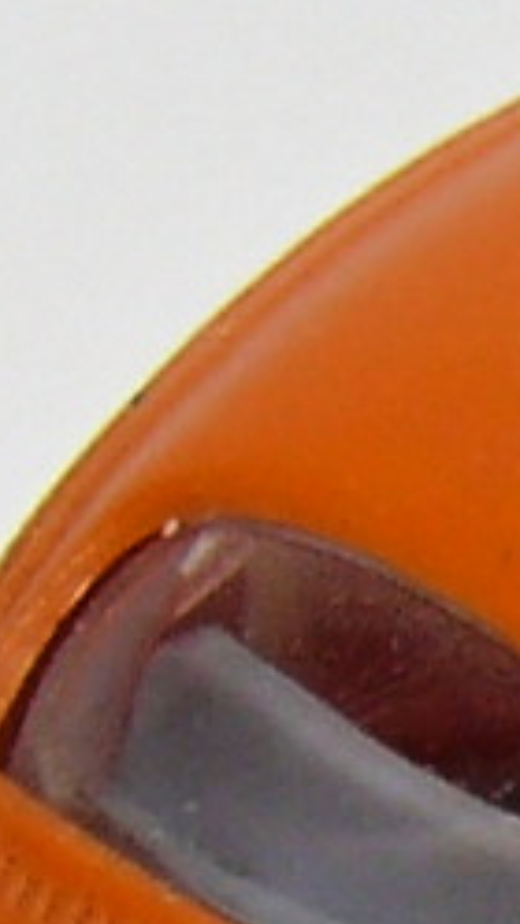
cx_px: 1378
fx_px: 25968
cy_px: 757
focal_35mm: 1059
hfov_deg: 1.1
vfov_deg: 2.0
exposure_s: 1/30
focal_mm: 18
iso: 100
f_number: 4
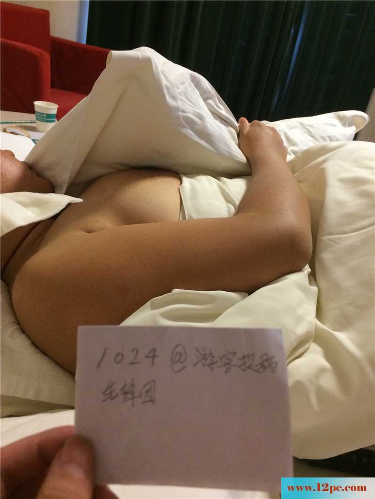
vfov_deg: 61.6
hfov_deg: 48.2
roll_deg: -11.1
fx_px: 419
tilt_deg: -24.3
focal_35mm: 29
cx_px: 188
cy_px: 250
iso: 320
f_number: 2.2
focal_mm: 4.15
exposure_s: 1/20
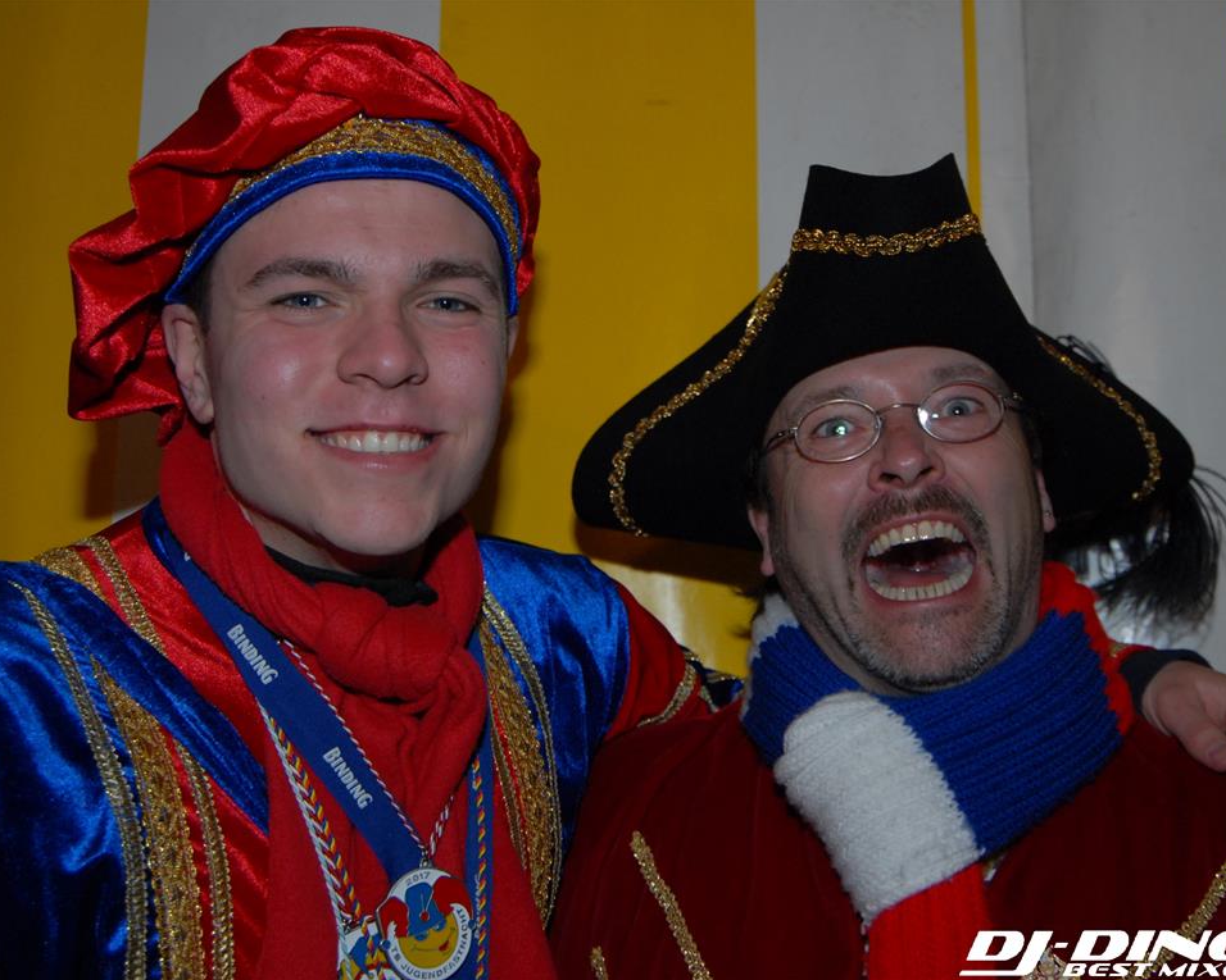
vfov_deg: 28.1
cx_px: 659
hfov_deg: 34.7
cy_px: 489
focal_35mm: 54
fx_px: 1960
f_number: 5.6
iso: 400
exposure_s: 1/40
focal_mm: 32
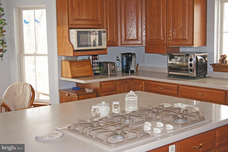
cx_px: 114
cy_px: 76
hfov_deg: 37.9
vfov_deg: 25.7
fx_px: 332
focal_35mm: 52
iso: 500
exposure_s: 1/60
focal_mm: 35
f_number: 4.5
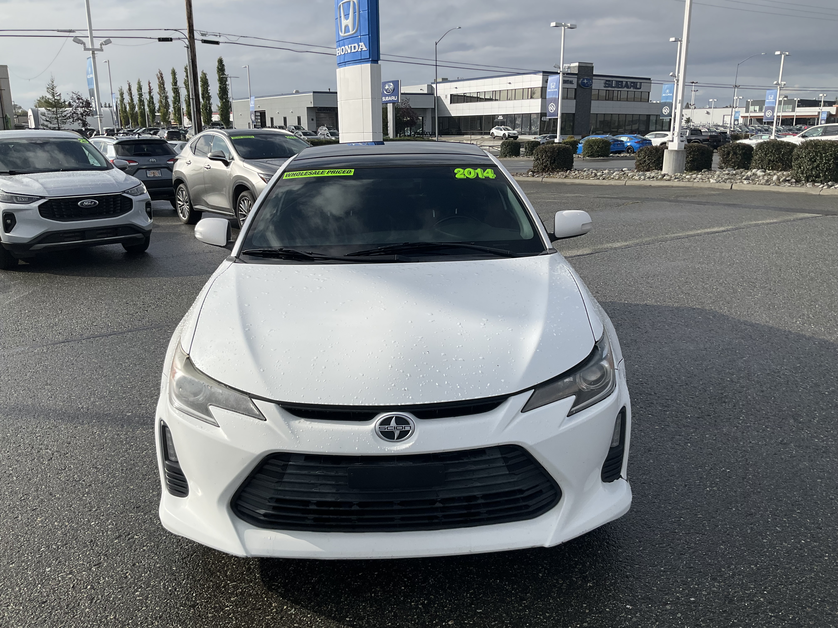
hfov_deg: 61.7
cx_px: 419
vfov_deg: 48.2
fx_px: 702
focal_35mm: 29
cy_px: 314
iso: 25
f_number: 1.8
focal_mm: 3
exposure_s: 1/3534
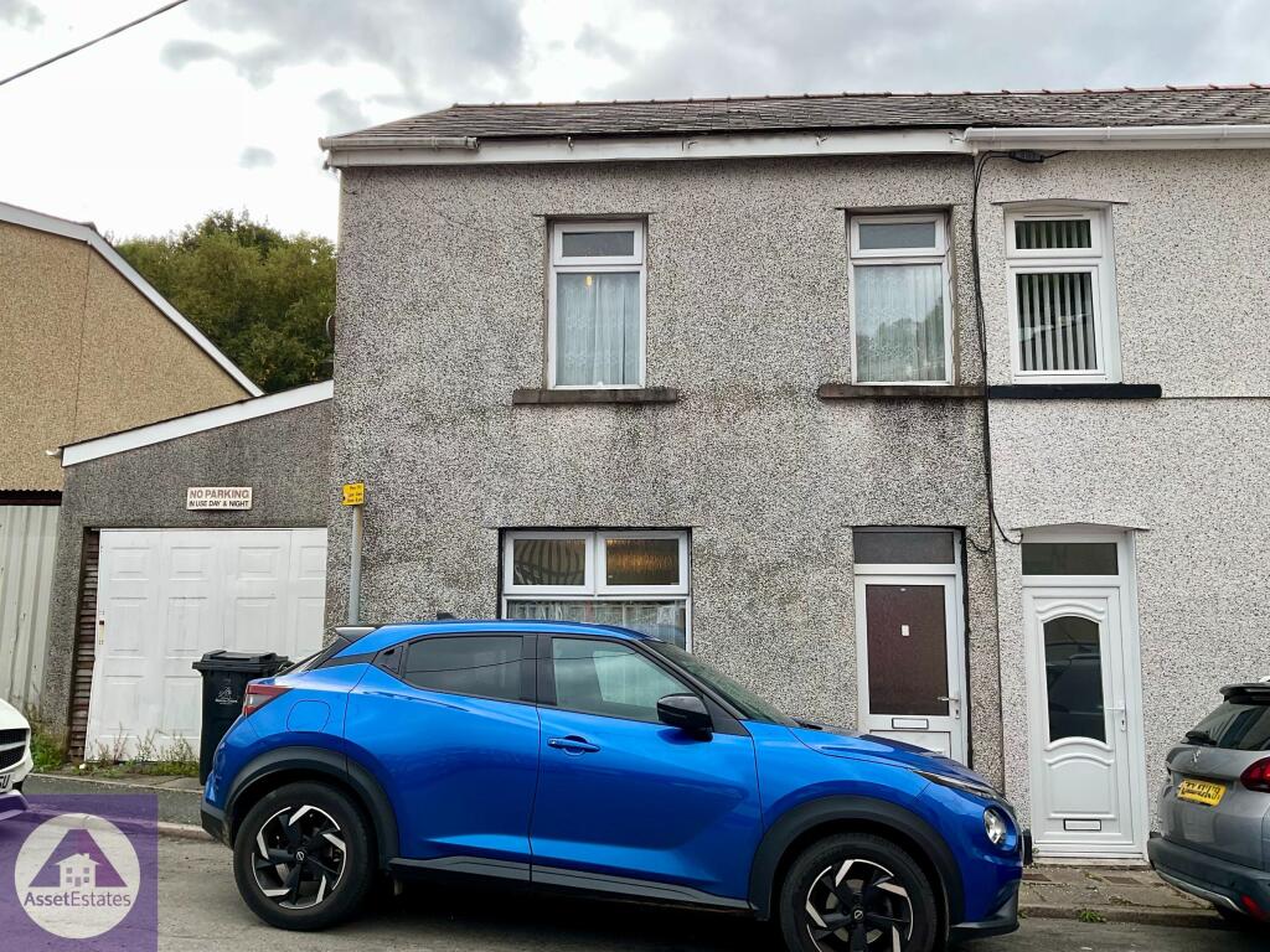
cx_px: 635
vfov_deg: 48.2
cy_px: 476
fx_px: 1064
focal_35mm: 29
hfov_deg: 61.7
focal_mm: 3
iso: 16
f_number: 1.8
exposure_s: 1/461
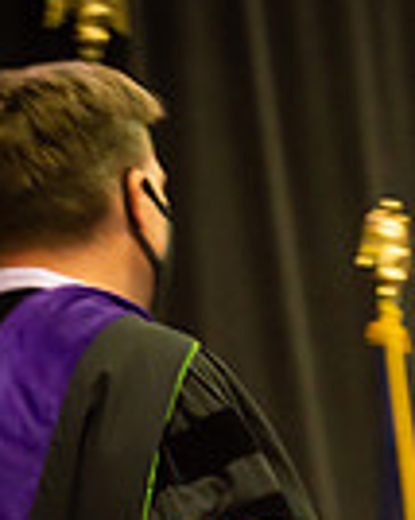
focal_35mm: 355
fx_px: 5457
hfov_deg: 4.3
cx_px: 541
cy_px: 730
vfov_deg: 5.4
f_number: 6.3
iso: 400
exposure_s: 1/20
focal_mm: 50
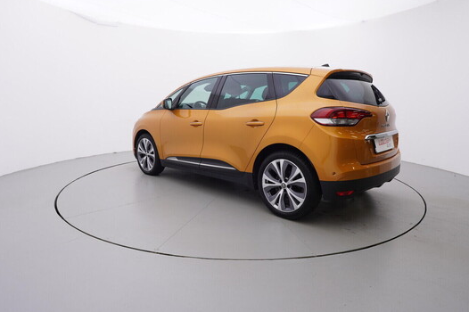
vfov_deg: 54.0
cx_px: 228
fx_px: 306
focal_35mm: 24
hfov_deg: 74.9
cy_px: 150
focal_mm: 15
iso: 200
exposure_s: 1/80
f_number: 5
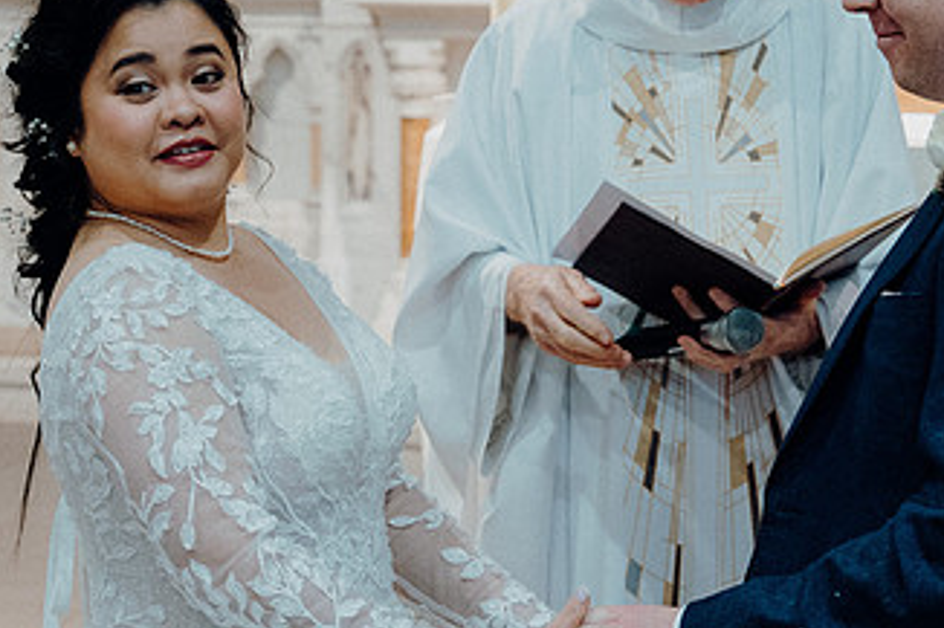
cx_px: 582
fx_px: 3407
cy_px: 216
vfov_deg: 10.5
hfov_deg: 15.8
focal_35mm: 130
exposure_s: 1/160
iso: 2000
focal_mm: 49
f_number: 3.5
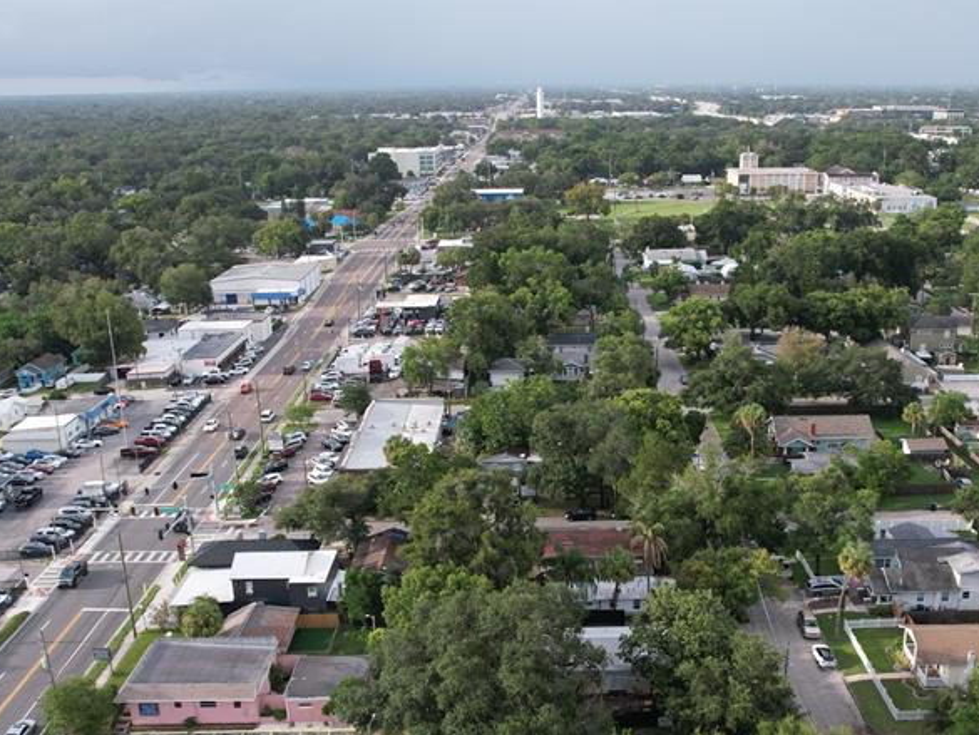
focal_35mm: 37
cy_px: 489
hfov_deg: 50.0
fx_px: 1047
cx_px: 562
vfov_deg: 38.3
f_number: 2.8
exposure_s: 1/1250
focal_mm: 8.38
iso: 130
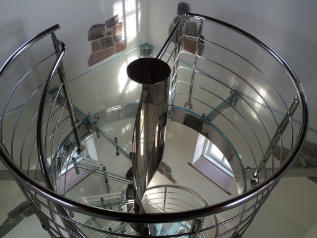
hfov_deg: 61.7
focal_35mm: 29
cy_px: 119
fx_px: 266
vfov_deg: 48.2
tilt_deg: -47.5
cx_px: 158
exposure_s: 1/120
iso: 50
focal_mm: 4.15
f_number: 2.2
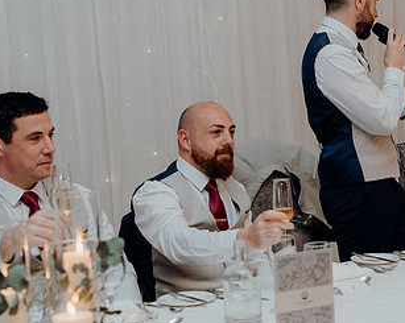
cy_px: 142
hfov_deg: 21.5
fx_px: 1042
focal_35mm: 87
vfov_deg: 17.6
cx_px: 358
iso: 2500
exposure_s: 1/160
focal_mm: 49
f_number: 3.5
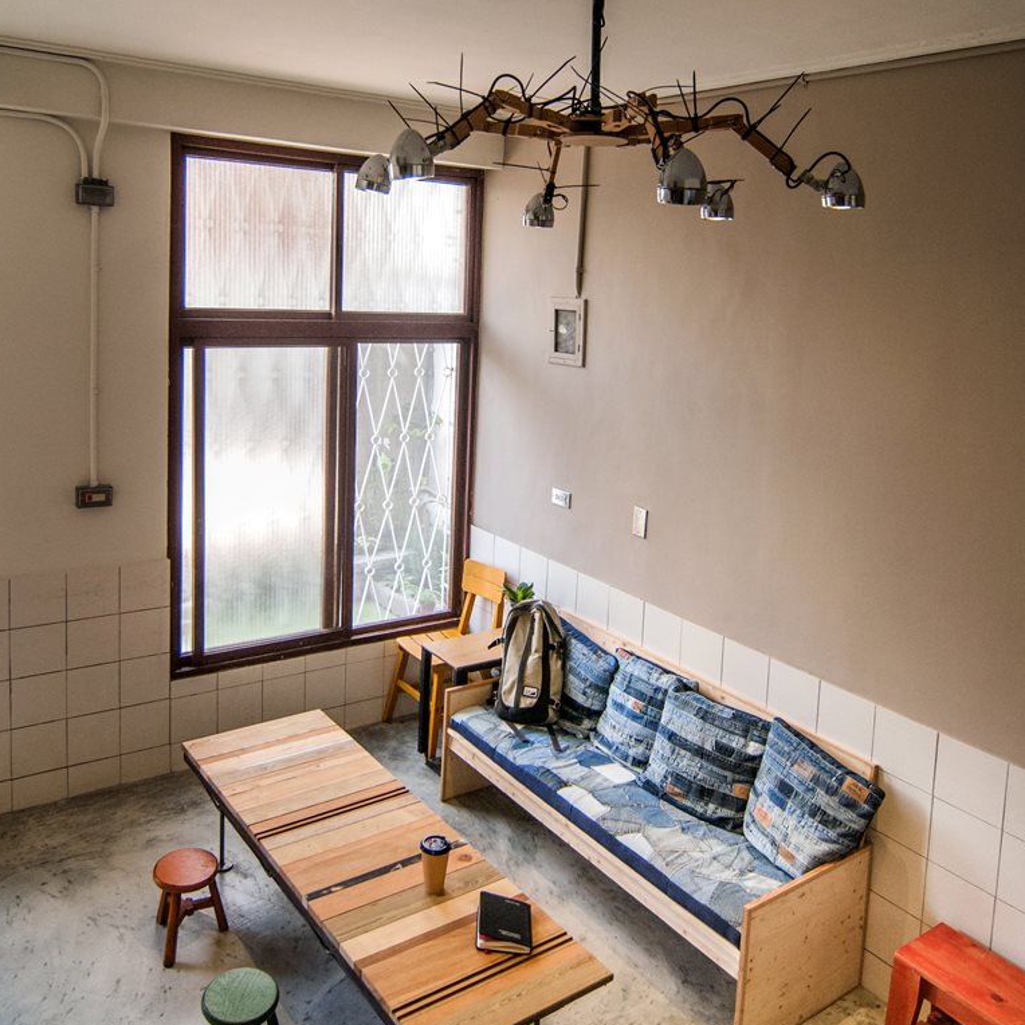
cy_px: 400
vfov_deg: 56.8
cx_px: 497
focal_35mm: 28
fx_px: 938
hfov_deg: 57.3
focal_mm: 14
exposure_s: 1/125
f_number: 4
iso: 800
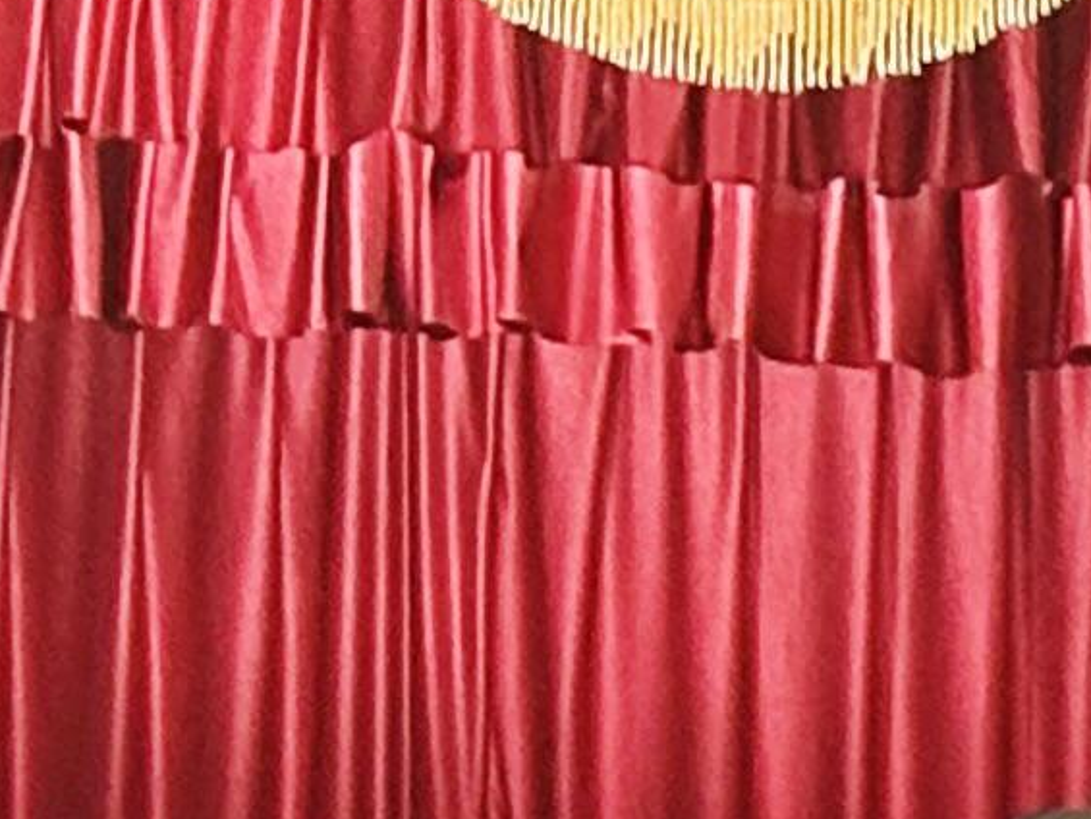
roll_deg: +0.2
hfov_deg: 5.0
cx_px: 3509
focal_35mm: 371
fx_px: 11695
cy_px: 2397
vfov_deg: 3.9
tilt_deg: -0.6
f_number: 1.6
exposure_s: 1/33
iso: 200
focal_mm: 5.96
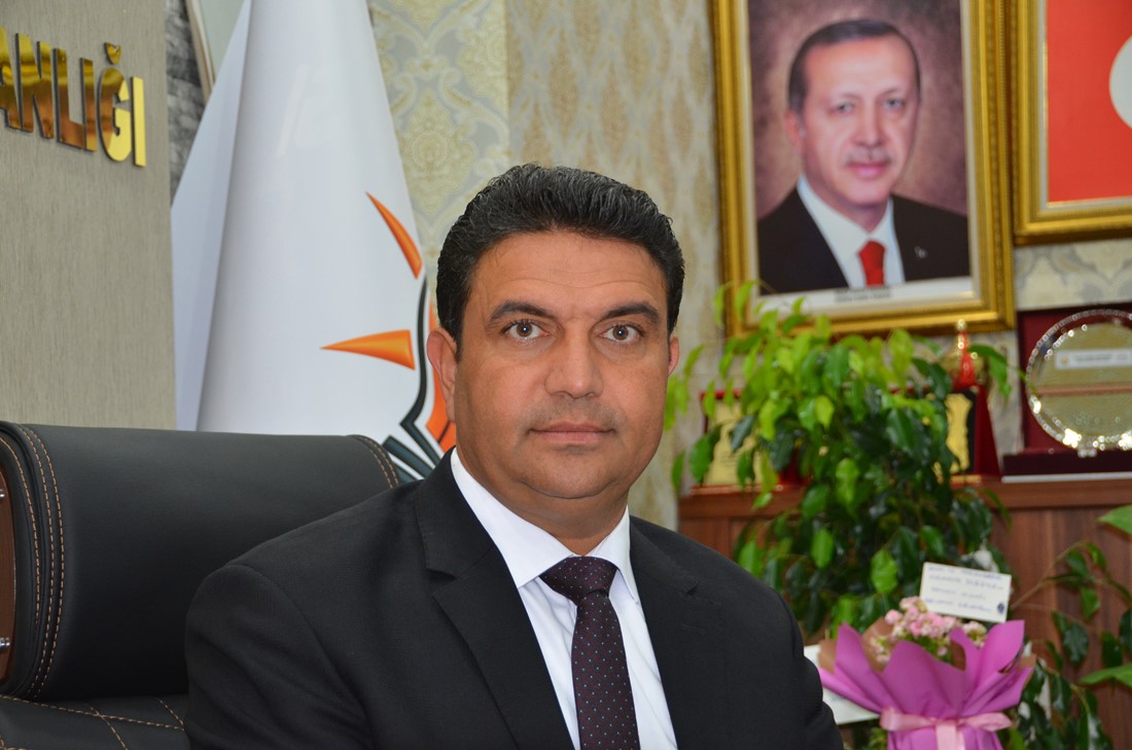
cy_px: 375
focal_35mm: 66
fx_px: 2071
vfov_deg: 20.5
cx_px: 566
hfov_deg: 30.6
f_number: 4.5
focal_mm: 44
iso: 800
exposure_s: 1/60
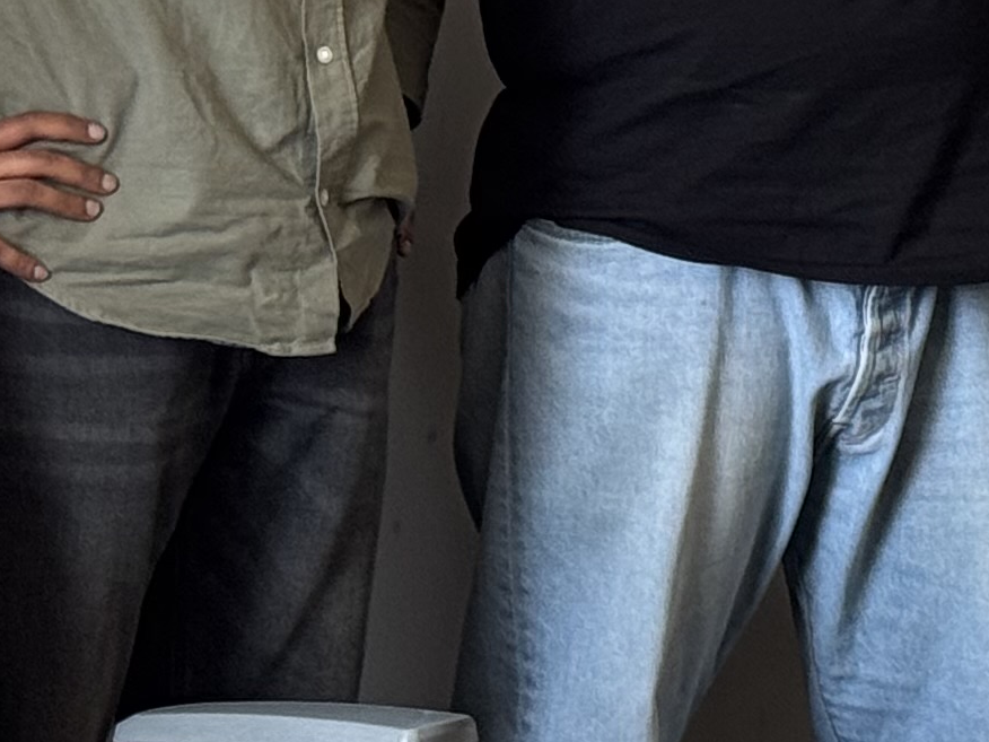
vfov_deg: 6.6
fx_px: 6314
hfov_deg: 8.7
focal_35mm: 221
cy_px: -616
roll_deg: +0.3
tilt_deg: +1.6
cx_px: 1620
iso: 100
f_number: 1.78
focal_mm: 6.76
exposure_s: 1/50
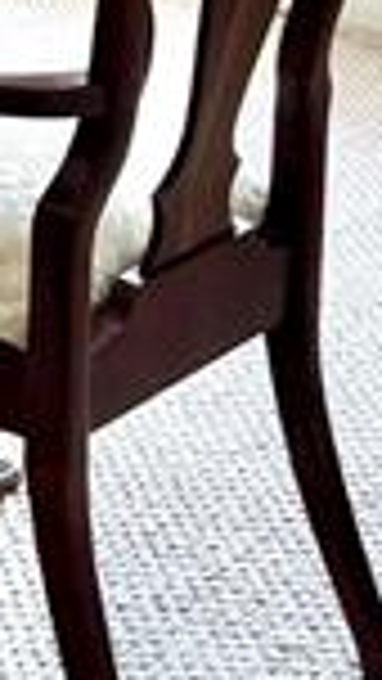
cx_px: -162
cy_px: -599
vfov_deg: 14.0
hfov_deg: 8.9
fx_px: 2394
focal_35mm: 133
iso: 80
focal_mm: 6.76
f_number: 1.78
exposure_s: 1/121
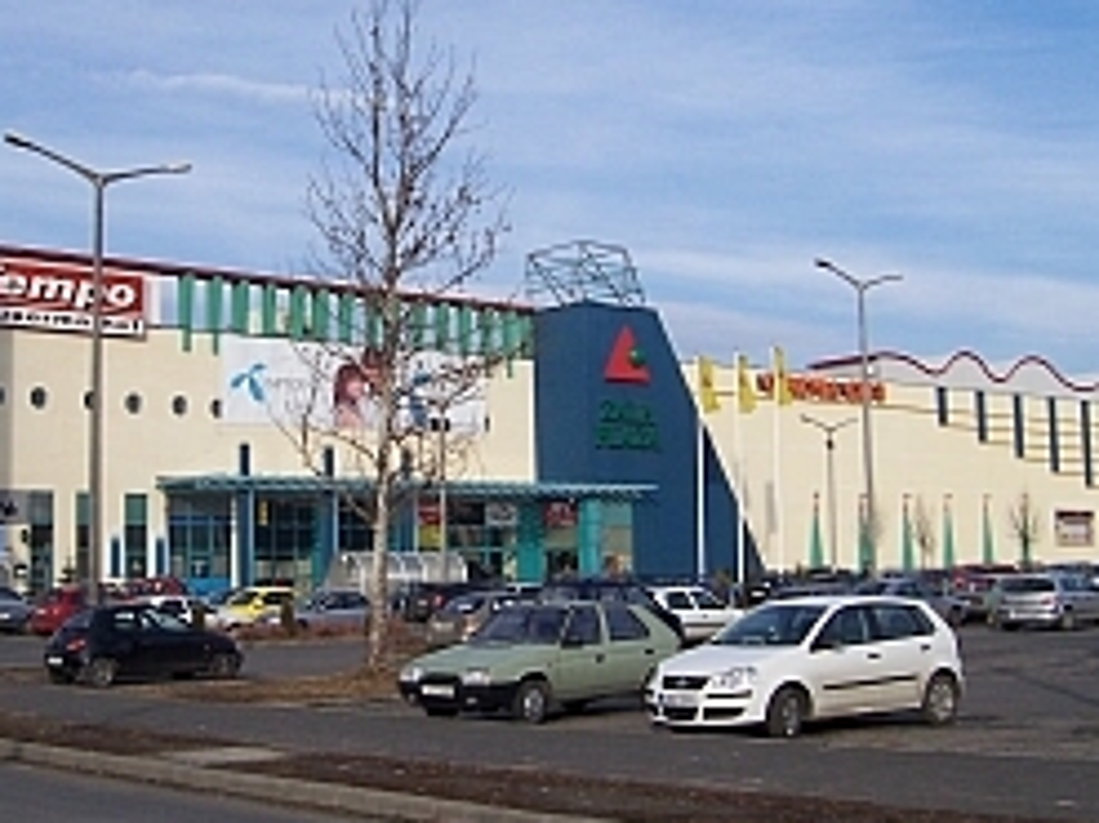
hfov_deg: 34.9
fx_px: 1745
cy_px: 338
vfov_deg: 26.5
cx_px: 463
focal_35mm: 55
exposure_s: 1/500
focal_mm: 5.6
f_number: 5.6
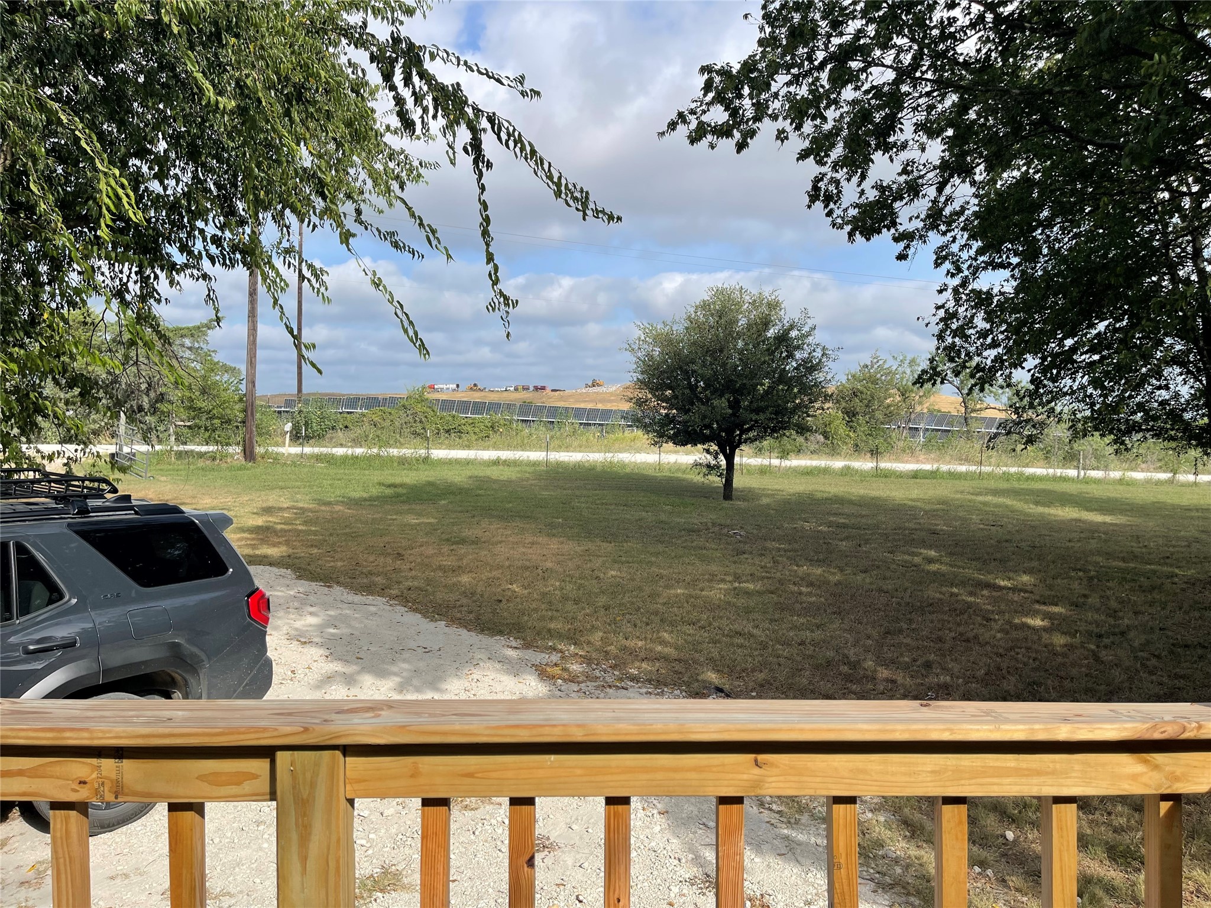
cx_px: 606
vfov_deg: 54.9
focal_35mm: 25
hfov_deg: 69.4
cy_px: 454
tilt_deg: -1.6
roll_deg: -1.1
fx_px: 875
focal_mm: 5.1
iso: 32
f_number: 1.6
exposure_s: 1/3003
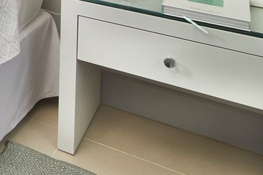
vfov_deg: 15.6
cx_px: -281
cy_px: -171
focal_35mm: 70
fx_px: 511
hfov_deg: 18.0
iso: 100
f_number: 11
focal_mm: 16
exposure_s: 1/100
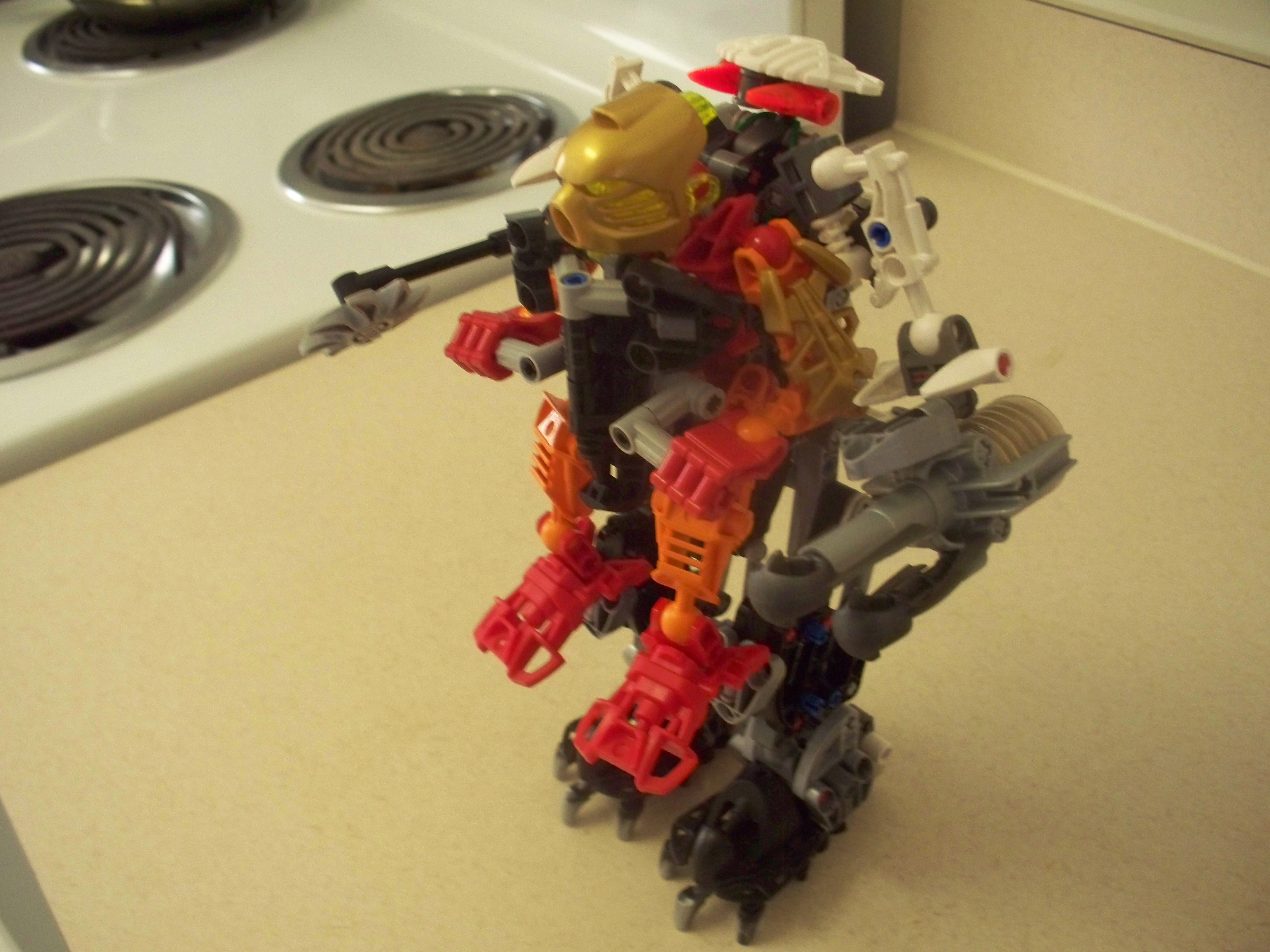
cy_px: 476
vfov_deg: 40.7
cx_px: 635
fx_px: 1284
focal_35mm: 35
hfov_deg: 52.6
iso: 400
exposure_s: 1/30
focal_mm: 7.54
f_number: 2.8
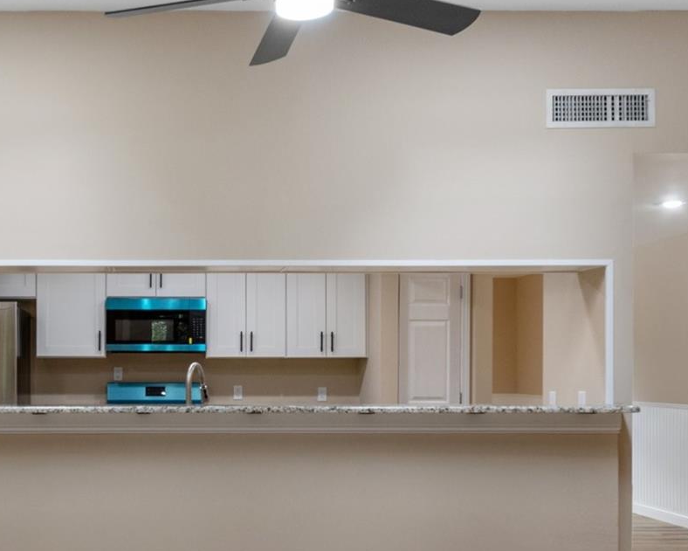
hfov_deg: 45.1
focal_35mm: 40
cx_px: 226
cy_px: 391
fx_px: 815
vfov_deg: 36.7
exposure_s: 1/10
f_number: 8
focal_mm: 14
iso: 320
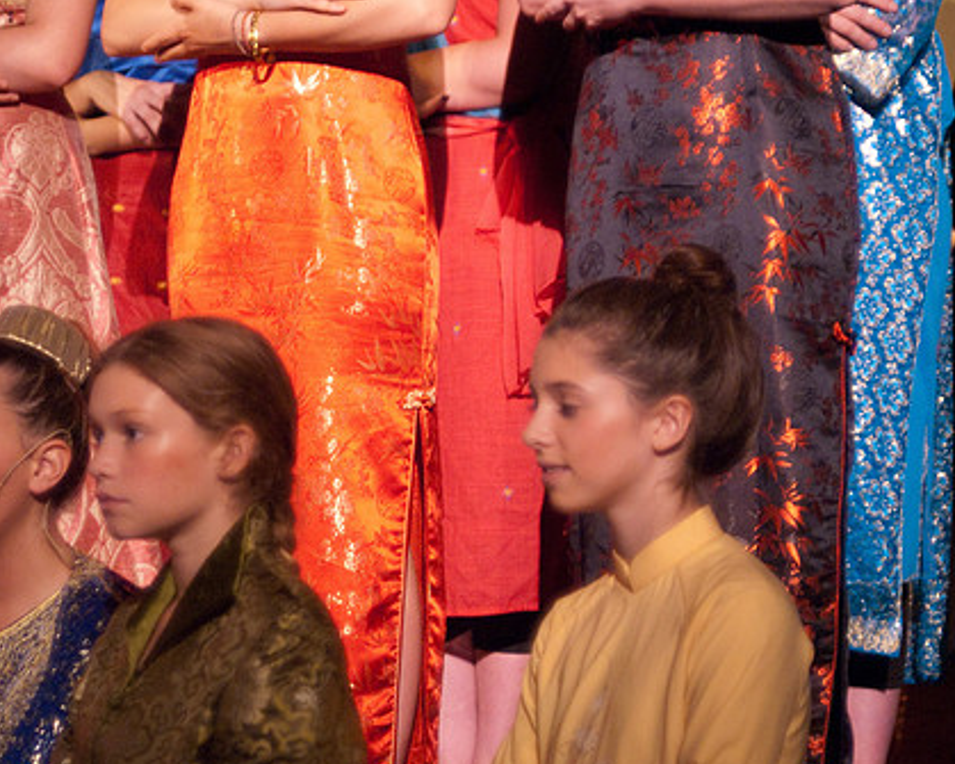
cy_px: 417
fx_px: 3419
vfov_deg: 12.7
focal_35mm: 121
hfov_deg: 15.9
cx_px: 312
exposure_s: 1/25
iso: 1250
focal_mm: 62
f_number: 2.8
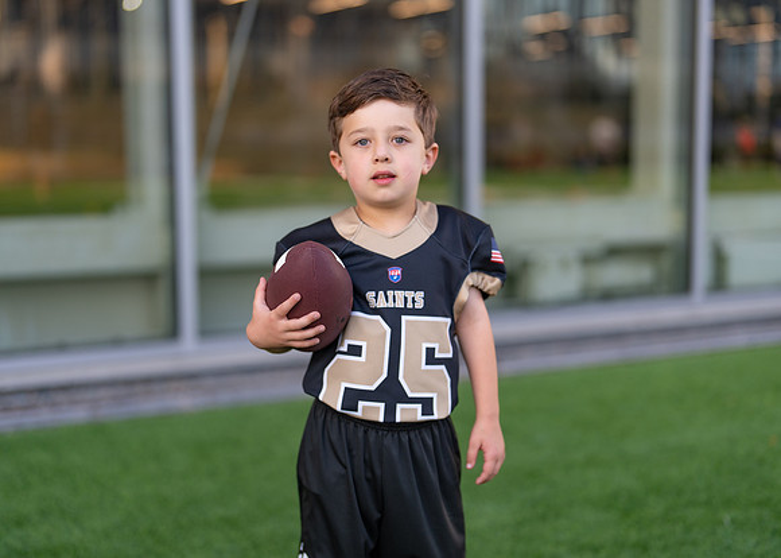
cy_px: 304
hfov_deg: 34.2
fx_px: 1268
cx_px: 375
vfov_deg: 24.8
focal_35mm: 57
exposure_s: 1/1000
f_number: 1.2
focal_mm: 50
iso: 200
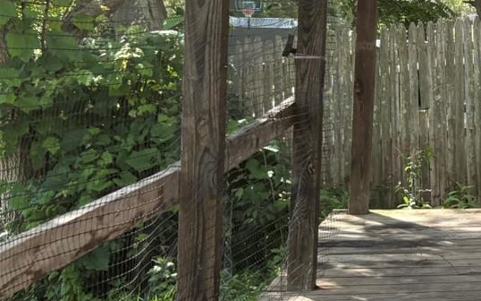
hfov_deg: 16.5
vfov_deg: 12.4
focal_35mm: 105
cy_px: 24
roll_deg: -2.6
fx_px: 1376
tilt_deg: -0.3
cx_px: 873
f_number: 1.6
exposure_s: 1/673
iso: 64
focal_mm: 5.96
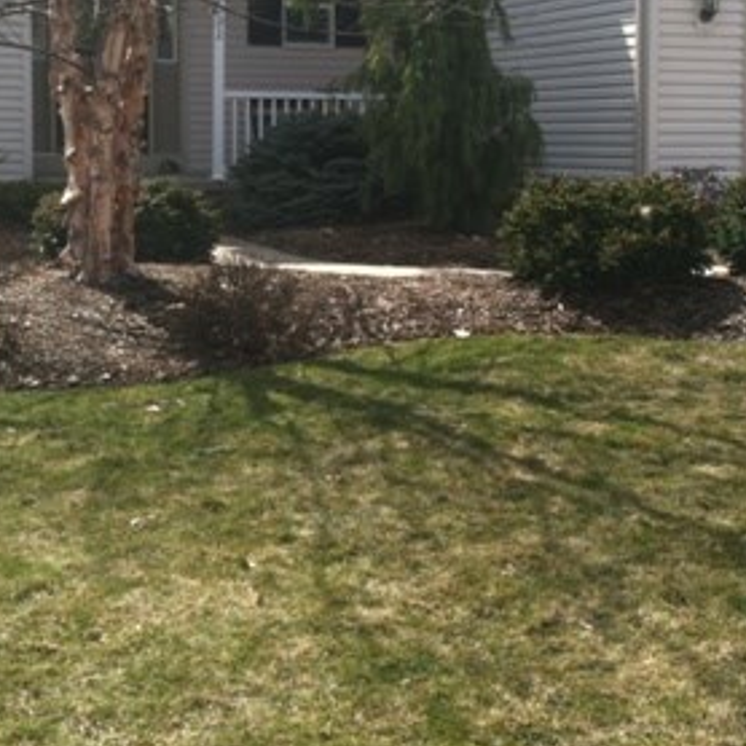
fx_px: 1731
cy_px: 207
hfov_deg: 24.3
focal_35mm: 71
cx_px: 448
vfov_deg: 24.1
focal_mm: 3.85
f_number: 2.8
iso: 80
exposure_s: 1/714
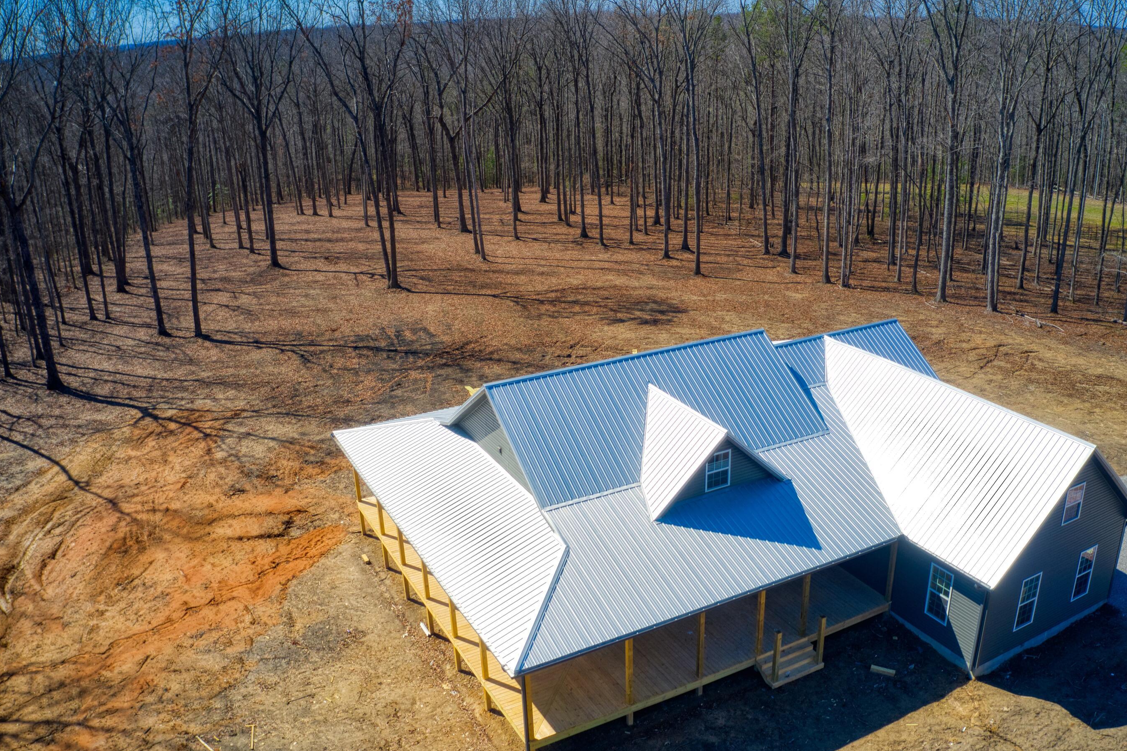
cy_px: 410
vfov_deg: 42.3
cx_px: 606
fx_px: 970
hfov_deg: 60.2
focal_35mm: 31
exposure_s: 1/80
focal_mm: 10.26
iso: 400
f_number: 5.6
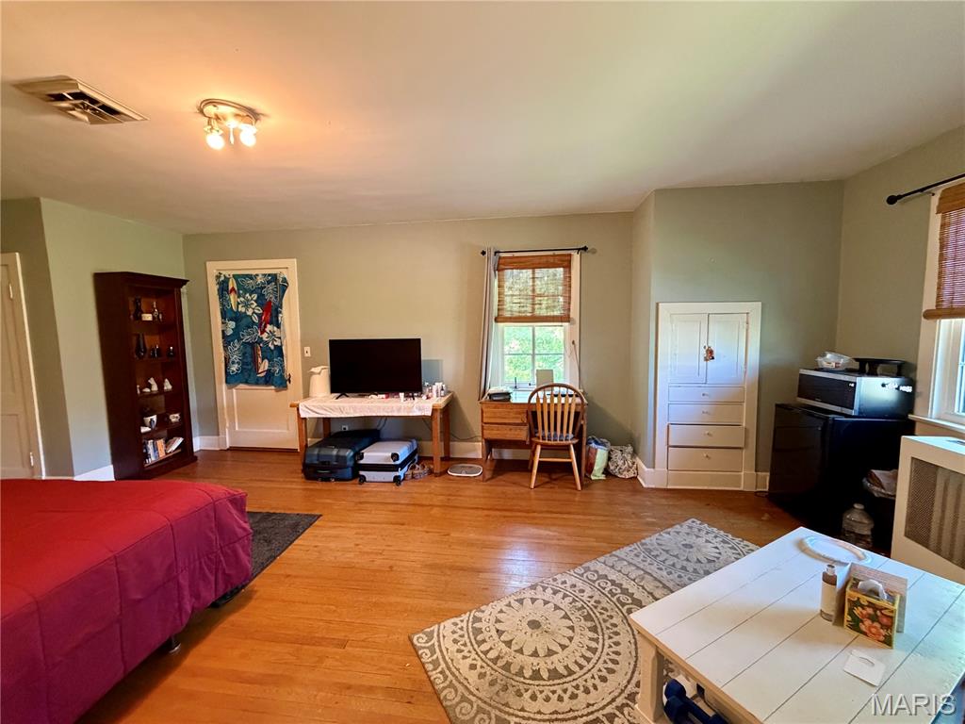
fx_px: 390
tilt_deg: -4.8
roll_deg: +0.6
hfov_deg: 102.1
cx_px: 482
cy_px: 362
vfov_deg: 85.7
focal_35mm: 14
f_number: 2.2
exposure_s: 1/60
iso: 640
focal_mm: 2.22
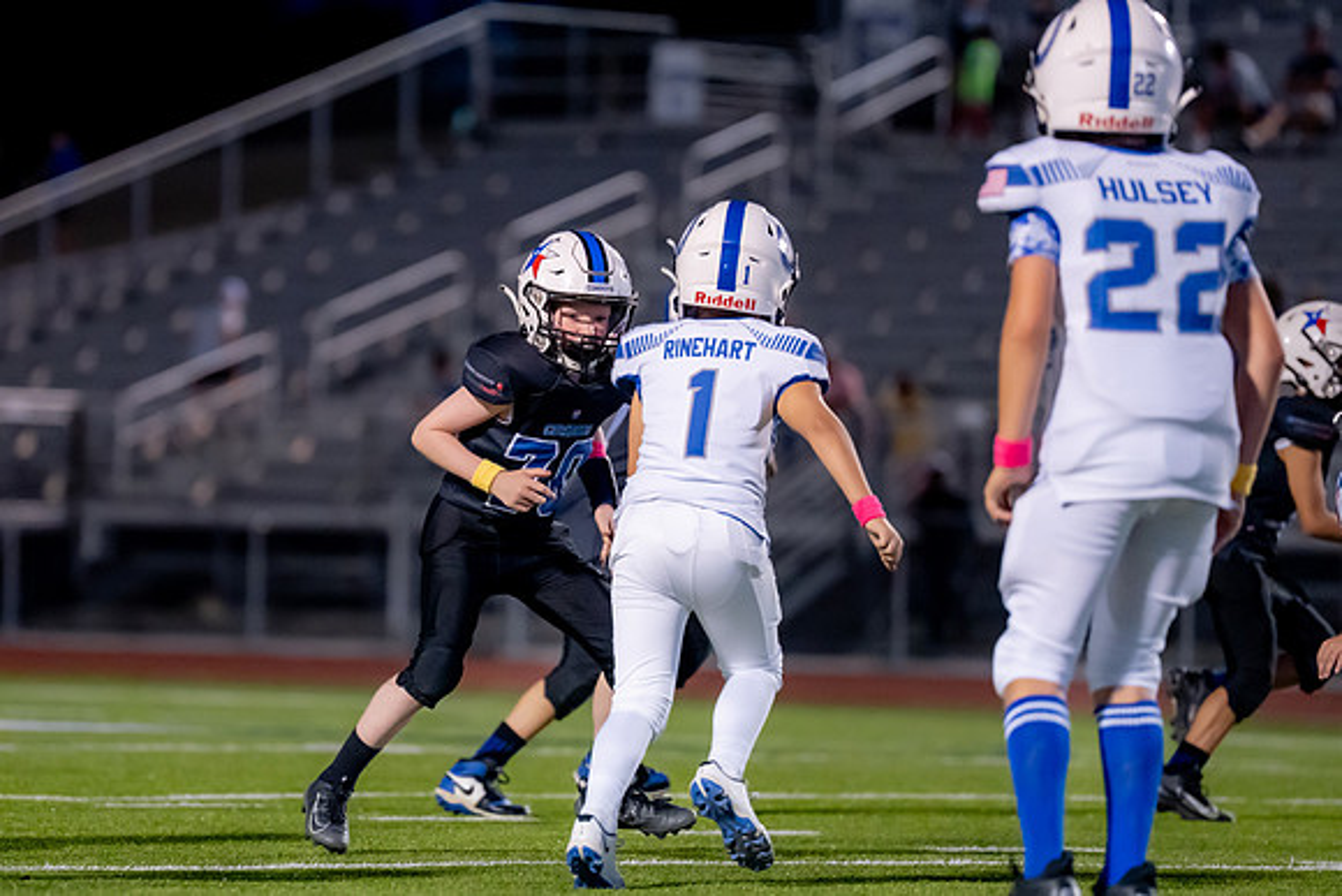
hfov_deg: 6.7
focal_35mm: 306
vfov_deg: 4.5
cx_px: 429
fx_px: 11417
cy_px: 453
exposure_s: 1/1000
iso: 2500
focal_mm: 200
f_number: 2.8
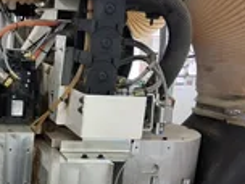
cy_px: 139
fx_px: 467
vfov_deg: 22.0
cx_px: 35
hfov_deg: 28.5
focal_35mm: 66
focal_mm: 3.08
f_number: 2
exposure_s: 1/20
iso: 500
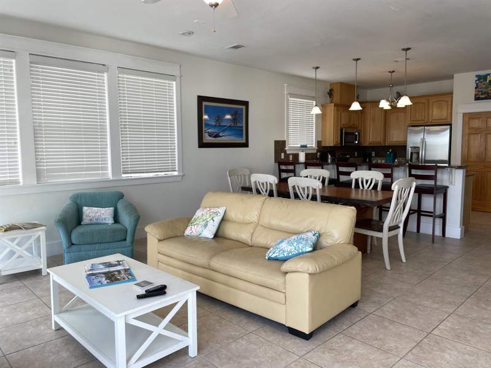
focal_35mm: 26
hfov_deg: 67.3
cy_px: 184
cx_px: 246
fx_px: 369
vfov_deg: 53.1
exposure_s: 1/120
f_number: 1.6
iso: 50
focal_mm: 4.2
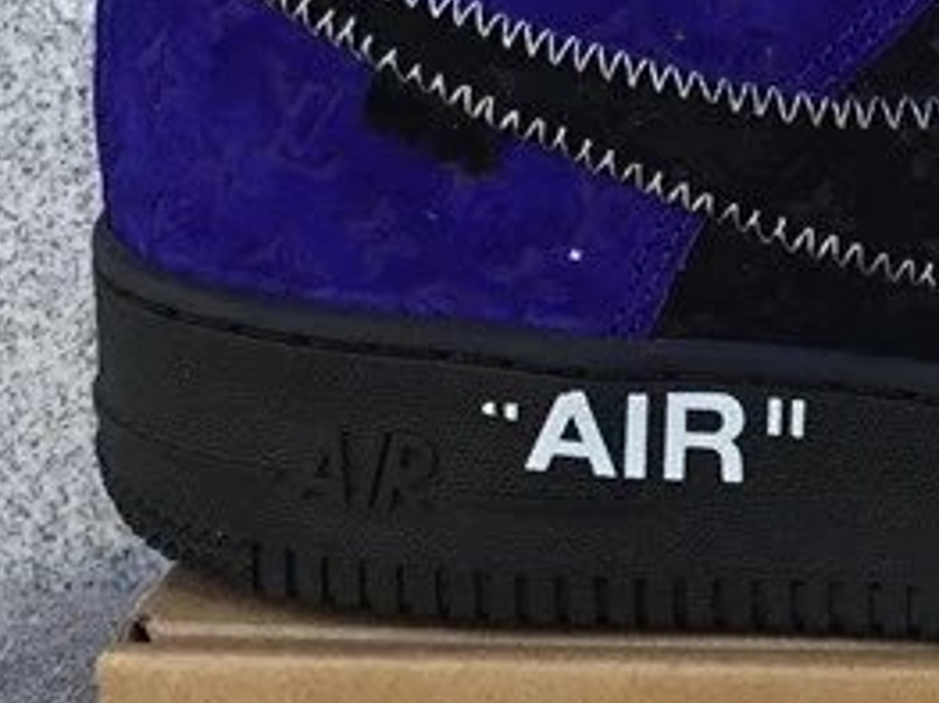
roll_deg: -0.8
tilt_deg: -17.6
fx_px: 2874
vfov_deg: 13.9
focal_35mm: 106
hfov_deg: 17.6
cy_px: 448
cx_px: 1150
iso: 25
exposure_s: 1/100
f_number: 2.4
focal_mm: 3.3
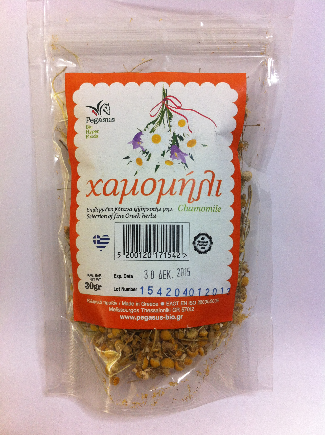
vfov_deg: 52.7
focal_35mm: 35
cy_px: 218
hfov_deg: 40.6
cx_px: 162
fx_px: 439
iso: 100
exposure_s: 1/17
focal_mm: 3.85
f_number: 2.8
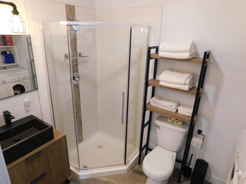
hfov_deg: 73.9
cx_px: 123
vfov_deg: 58.9
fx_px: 163
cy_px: 92
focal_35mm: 23
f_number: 3
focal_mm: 4
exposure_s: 1/30
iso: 250
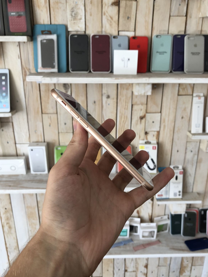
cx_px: 104
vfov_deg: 61.7
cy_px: 141
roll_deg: -0.2
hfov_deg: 48.2
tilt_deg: -23.1
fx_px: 232
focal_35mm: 29
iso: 25
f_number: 1.8
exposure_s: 1/30
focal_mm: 3.99
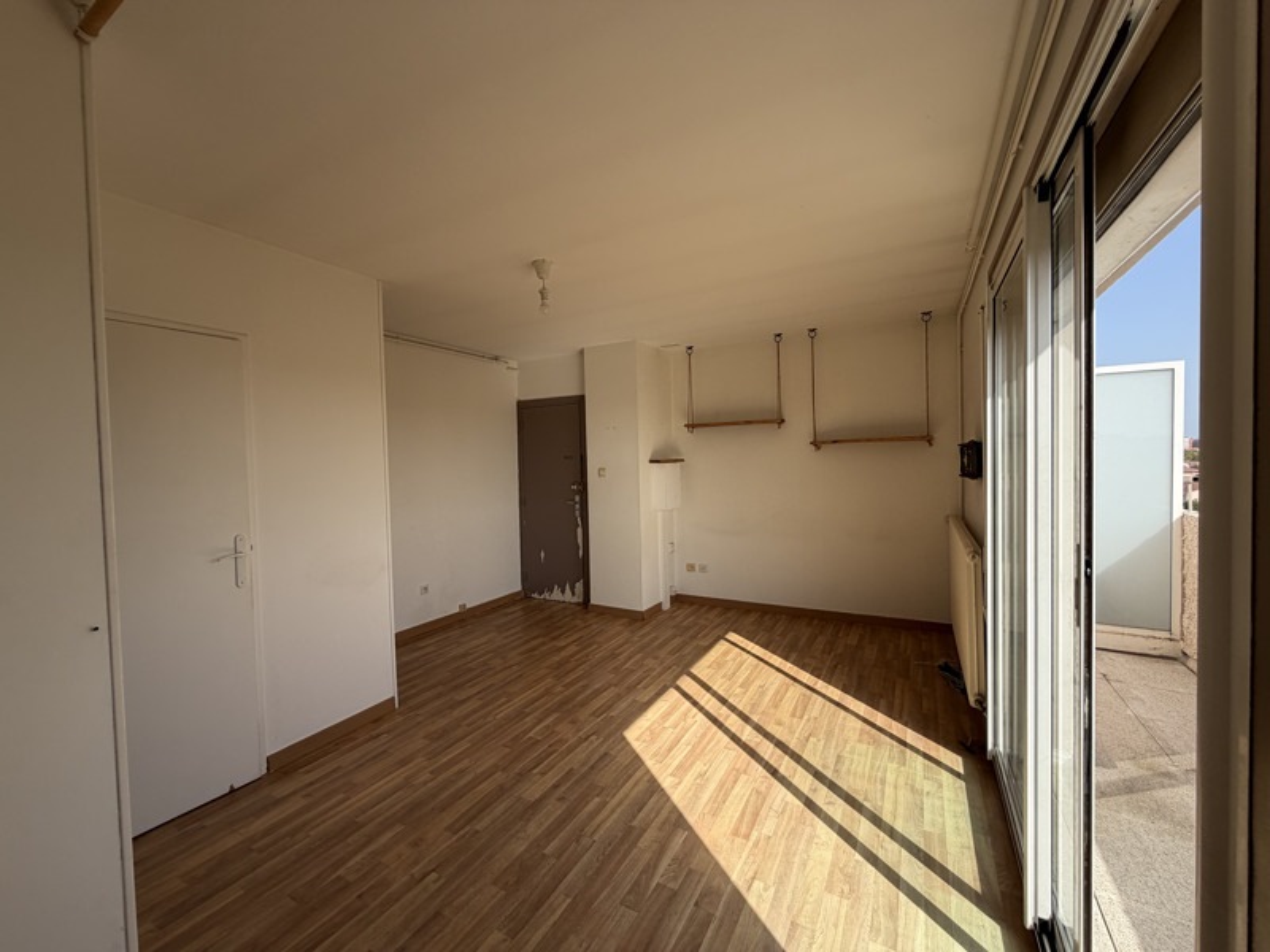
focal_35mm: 14
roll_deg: +1.3
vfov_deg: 85.7
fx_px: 514
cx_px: 635
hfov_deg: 102.1
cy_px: 476
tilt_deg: -1.6
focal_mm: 2.22
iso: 40
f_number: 2.2
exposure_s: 1/694
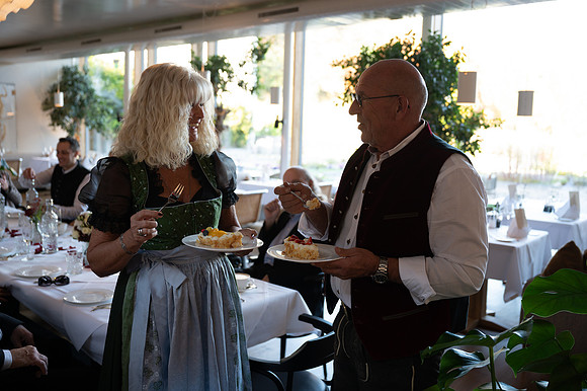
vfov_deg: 39.4
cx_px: 294
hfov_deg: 56.5
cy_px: 196
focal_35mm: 34
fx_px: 546
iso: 400
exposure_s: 1/80
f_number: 2.8
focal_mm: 33.5
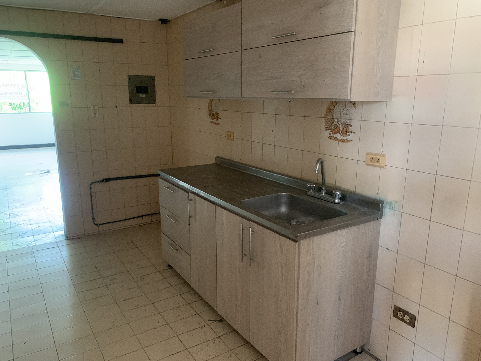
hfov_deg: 67.3
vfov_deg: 53.1
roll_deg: -0.9
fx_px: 361
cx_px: 240
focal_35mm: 26
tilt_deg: -13.3
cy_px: 180
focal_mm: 4.25
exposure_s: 1/30
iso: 400
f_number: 1.8
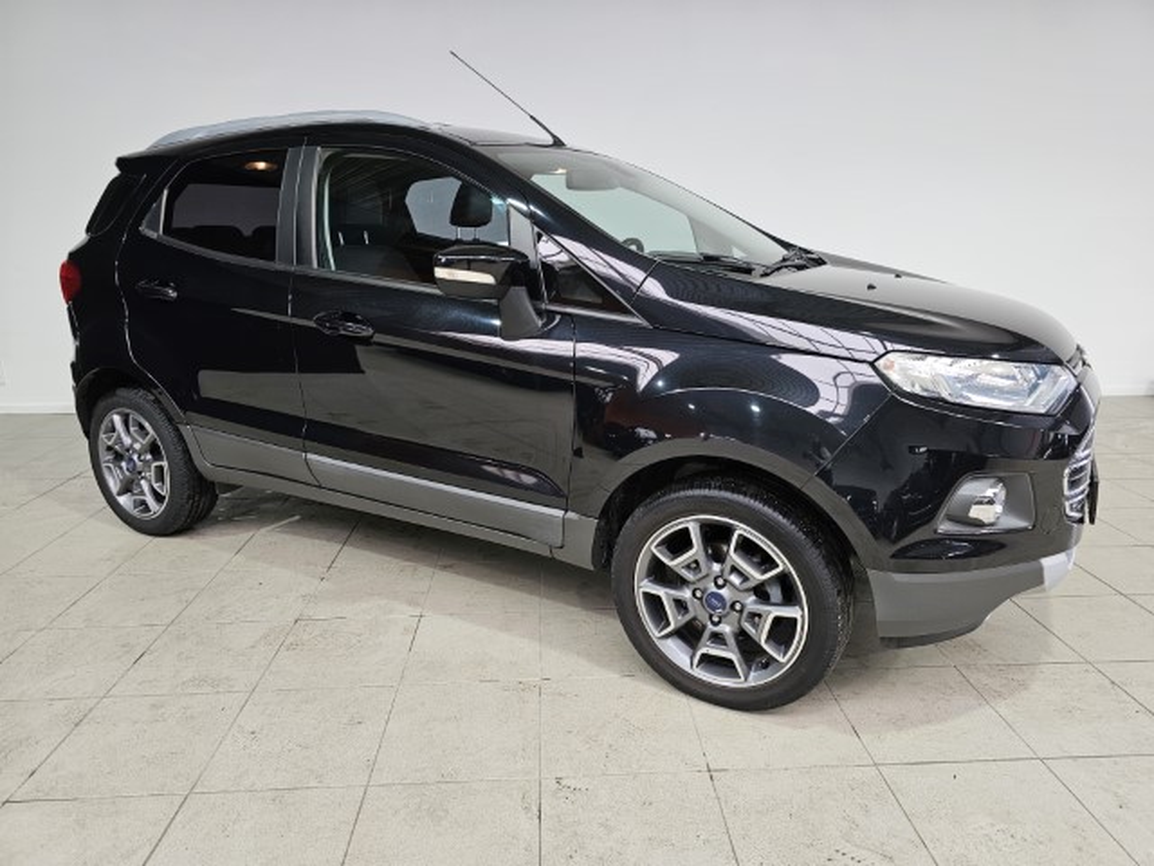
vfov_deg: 58.9
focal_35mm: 23
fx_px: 767
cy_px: 433
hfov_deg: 73.9
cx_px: 577
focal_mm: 6.3
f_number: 1.7
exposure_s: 1/180
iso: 100
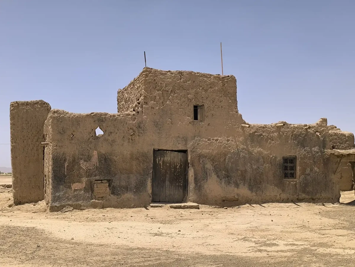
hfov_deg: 50.1
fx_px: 379
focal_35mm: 37
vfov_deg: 38.7
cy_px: 134
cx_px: 178
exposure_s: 1/1023
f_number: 1.65
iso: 50
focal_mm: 6.14
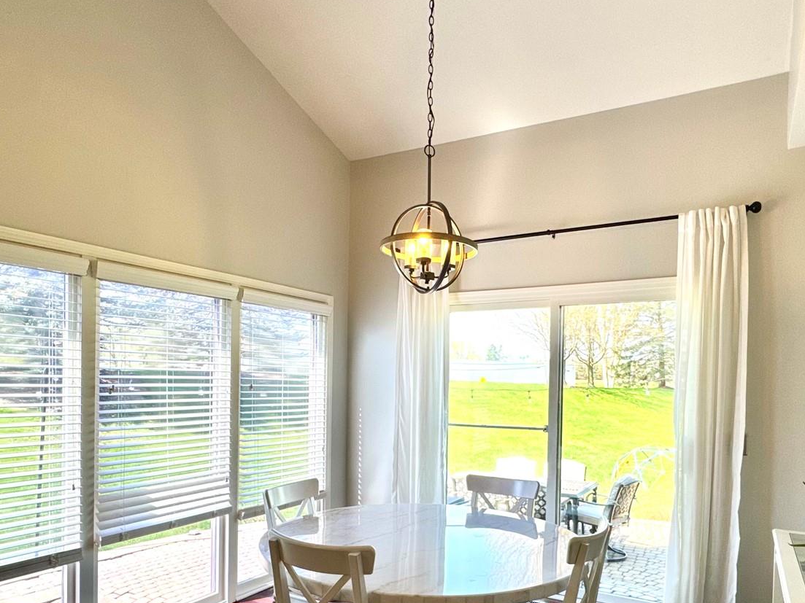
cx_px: 409
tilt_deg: -2.8
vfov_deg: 52.1
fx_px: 605
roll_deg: -0.5
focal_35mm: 26
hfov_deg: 67.3
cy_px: 400
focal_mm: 2.22
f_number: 2.2
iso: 40
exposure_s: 1/262
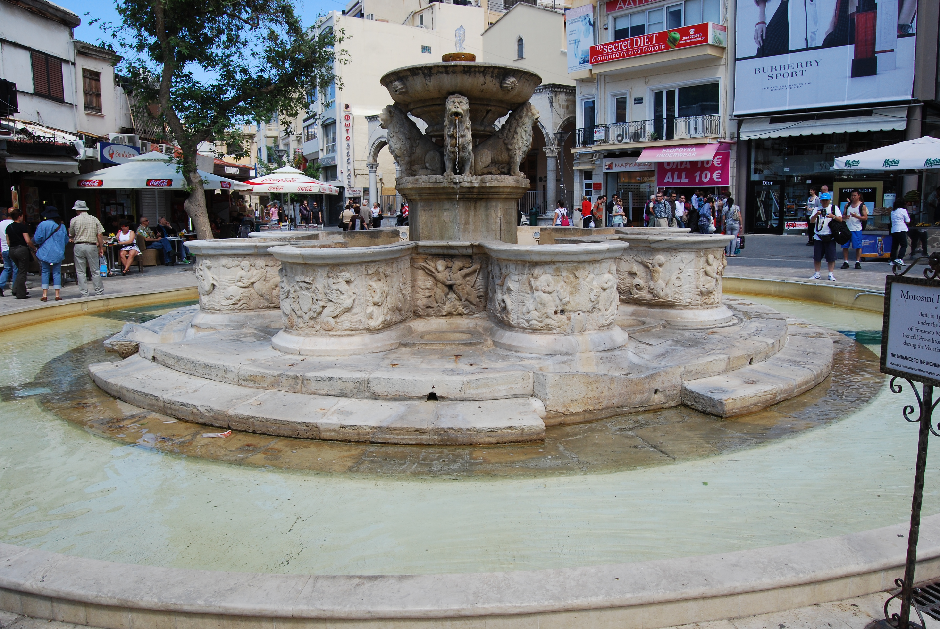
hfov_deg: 67.3
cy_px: 314
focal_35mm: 27
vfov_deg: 48.0
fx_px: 706
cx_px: 470
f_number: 10
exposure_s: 1/200
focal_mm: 18
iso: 200
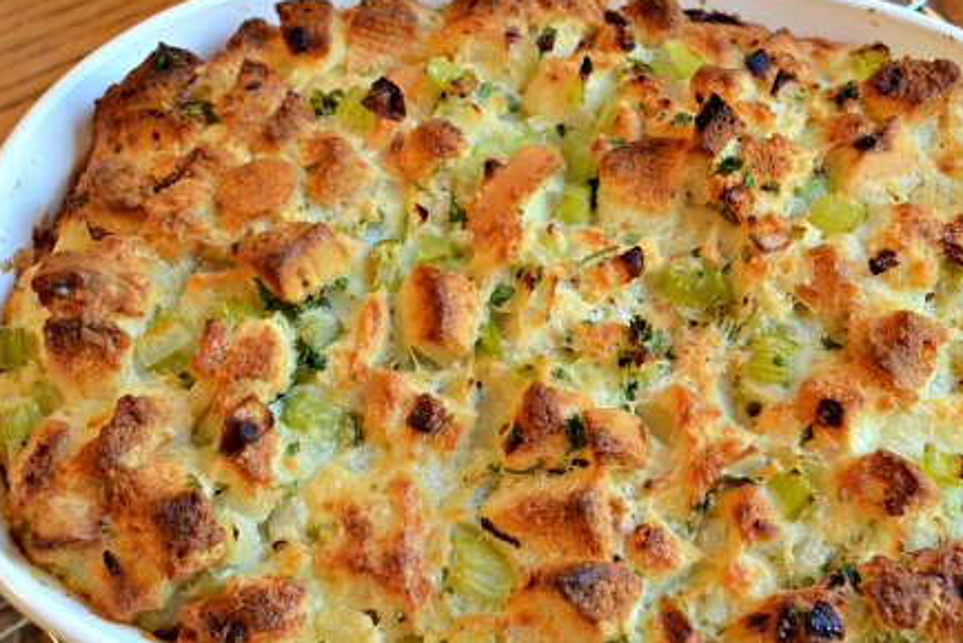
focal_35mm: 58
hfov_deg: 34.4
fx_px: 1552
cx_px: 555
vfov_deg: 23.4
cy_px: 364
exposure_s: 1/15
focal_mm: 28
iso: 450
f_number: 4.5
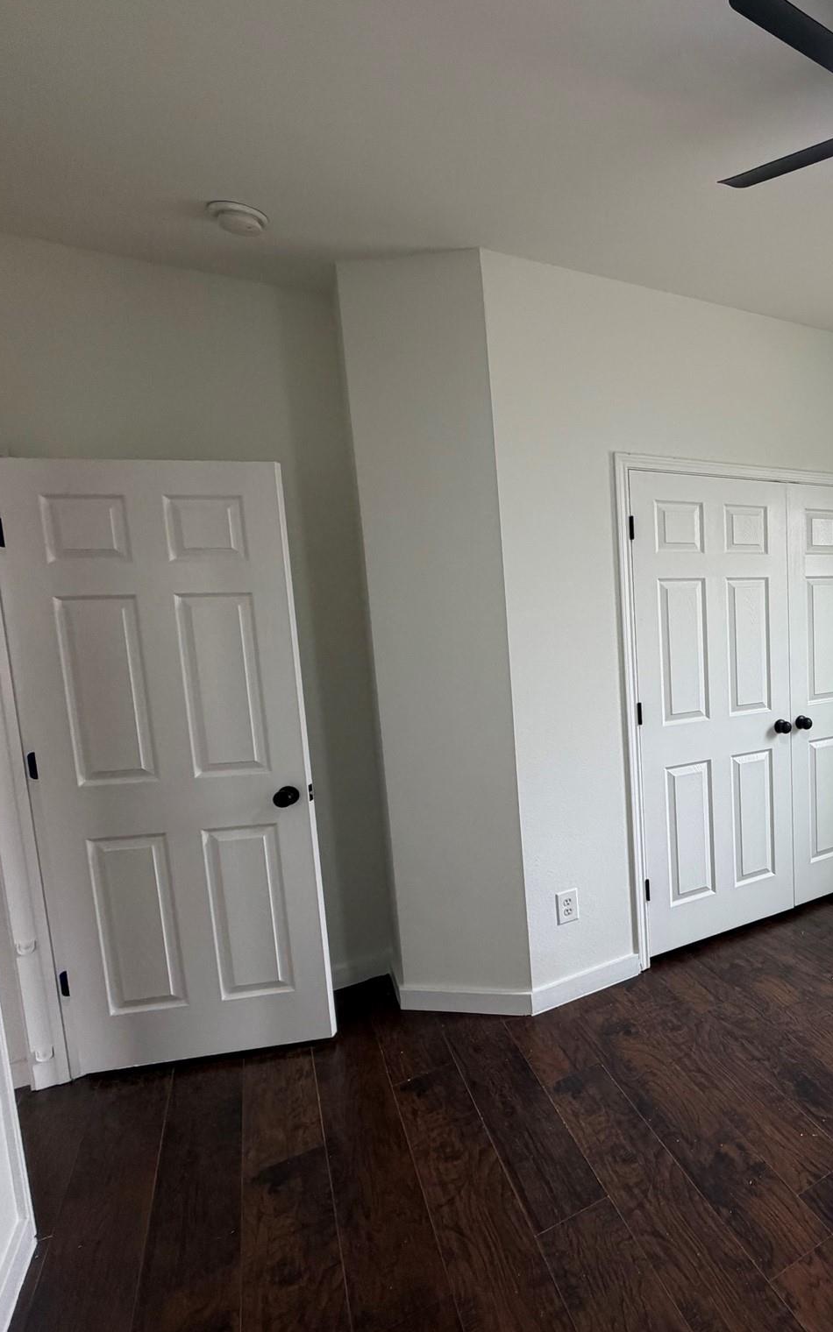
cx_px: 793
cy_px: 666
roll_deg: +1.9
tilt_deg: -5.8
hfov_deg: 50.7
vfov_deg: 85.1
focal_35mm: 20
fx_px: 726
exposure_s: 1/121
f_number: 2.2
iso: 250
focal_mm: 2.22
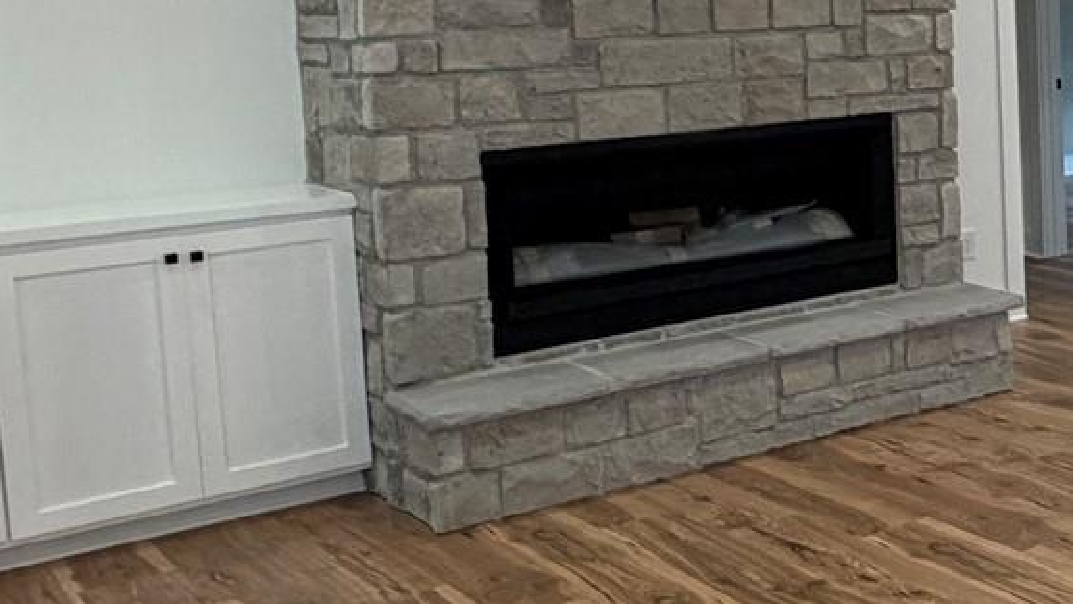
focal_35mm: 56
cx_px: 1336
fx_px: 1593
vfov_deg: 21.2
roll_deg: +1.4
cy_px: 117
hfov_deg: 30.6
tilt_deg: -5.9
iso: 250
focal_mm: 2.22
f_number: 2.2
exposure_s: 1/120
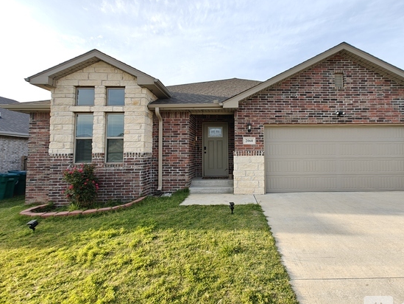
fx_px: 198
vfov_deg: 74.6
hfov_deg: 90.1
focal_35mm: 17
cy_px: 141
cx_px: 237
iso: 64
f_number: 2.2
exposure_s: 1/428
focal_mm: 2.62
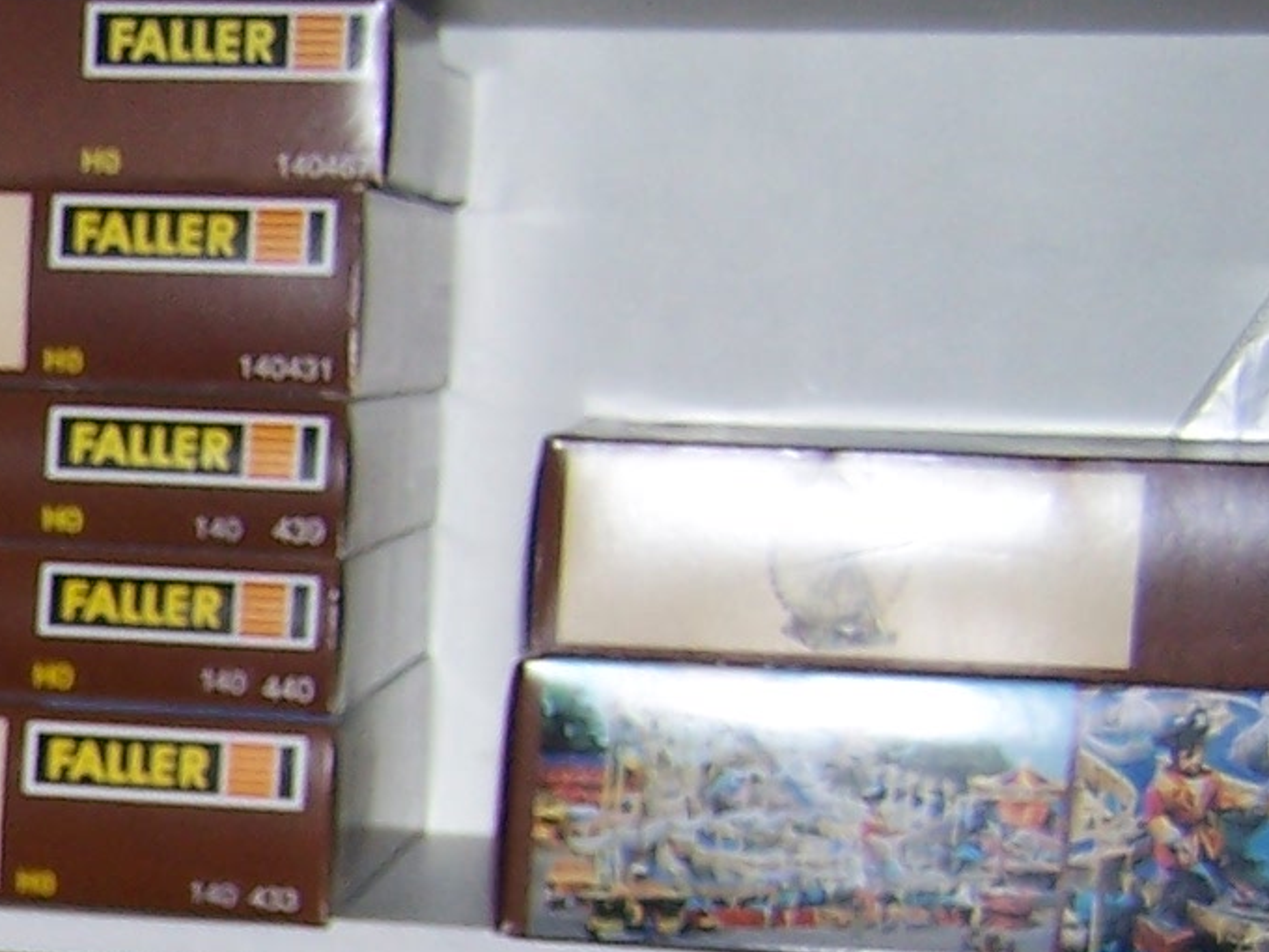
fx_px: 5279
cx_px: -1133
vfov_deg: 10.2
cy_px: 1126
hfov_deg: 12.4
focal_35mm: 144
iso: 80
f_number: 2.8
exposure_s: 1/60
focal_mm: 6.3
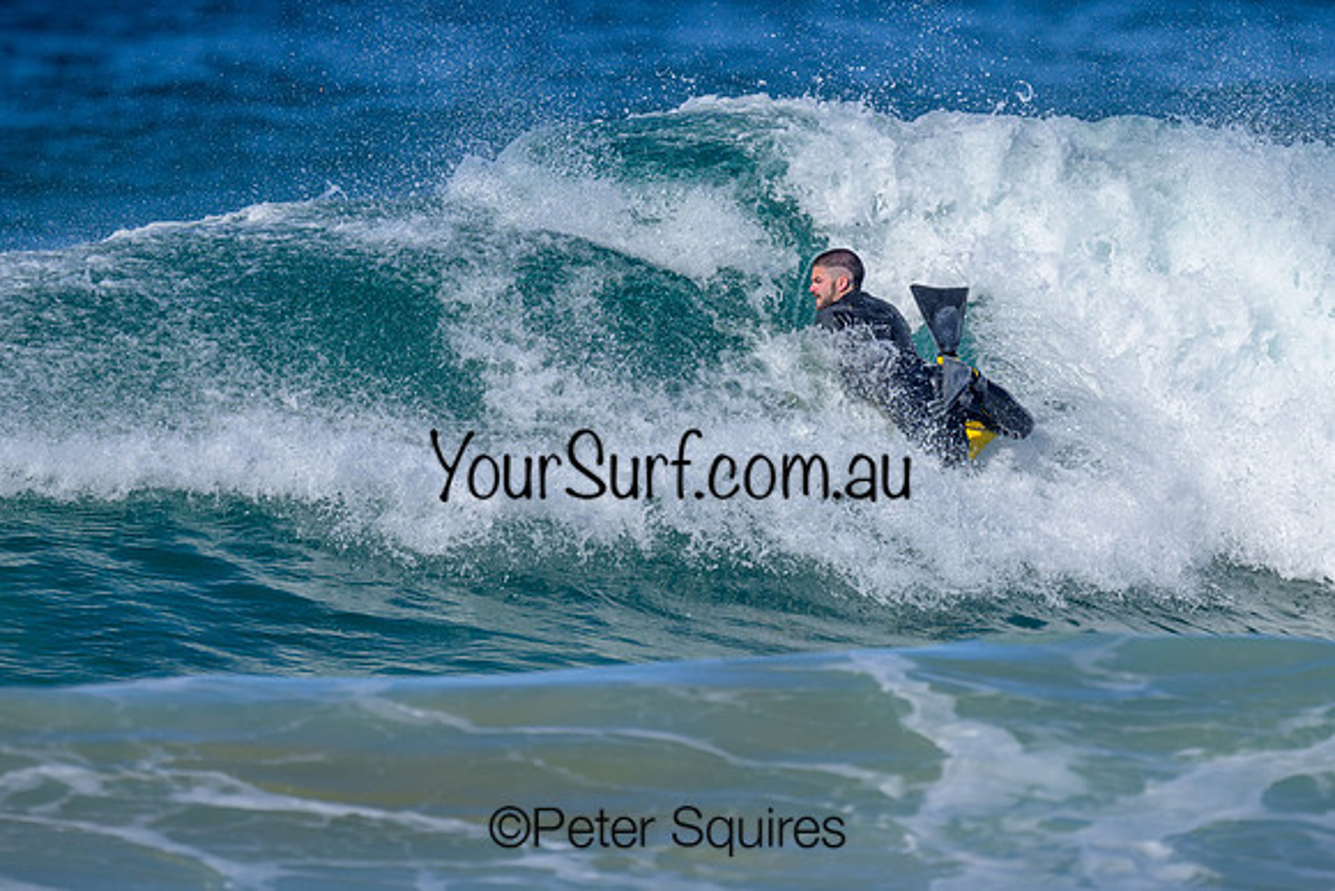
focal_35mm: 1099
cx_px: 758
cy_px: 479
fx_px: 40779
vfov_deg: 1.3
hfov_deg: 1.9
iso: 180
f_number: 6.3
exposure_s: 1/2000
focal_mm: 800
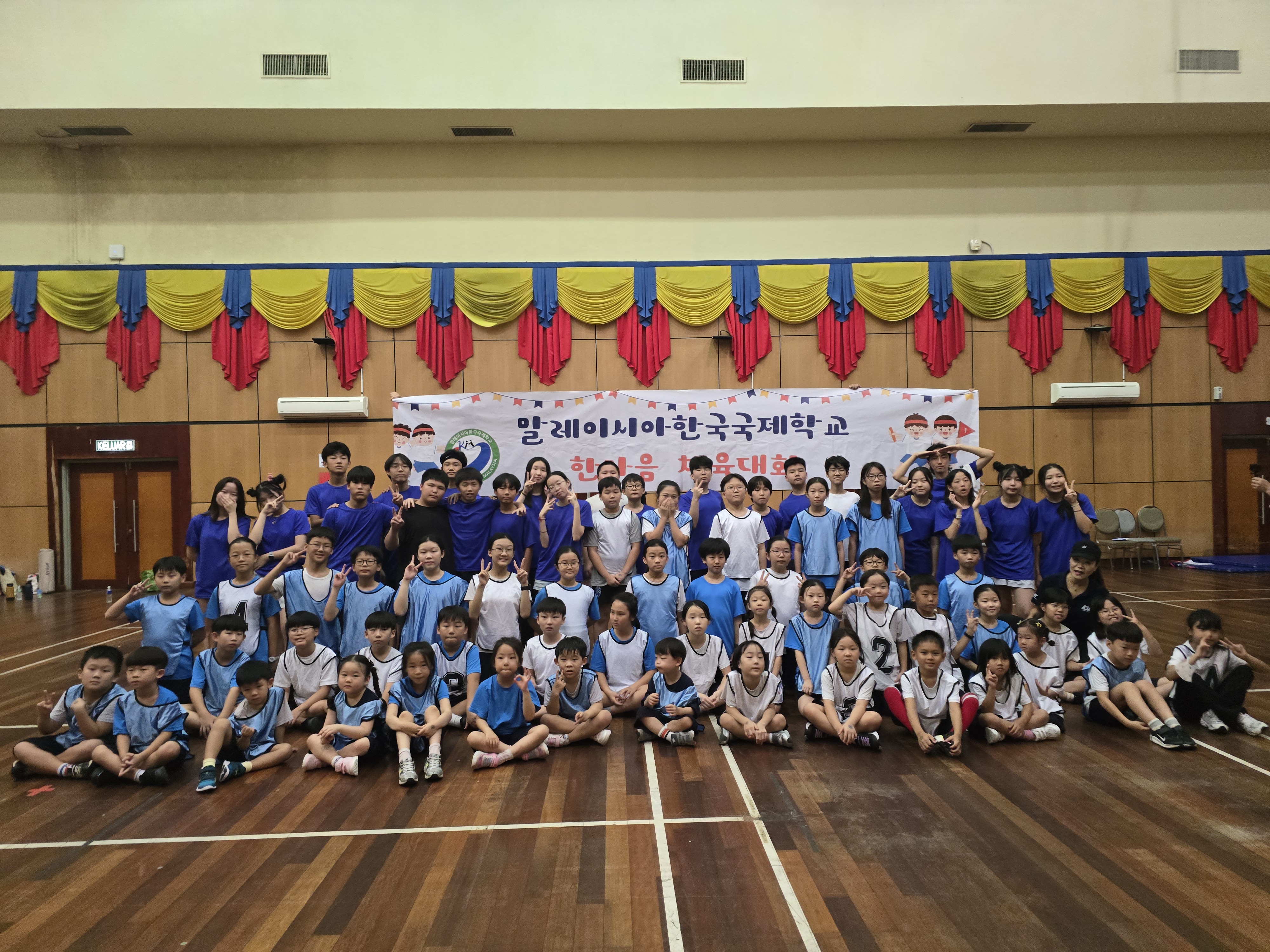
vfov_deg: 58.9
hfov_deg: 73.9
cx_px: 635
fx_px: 844
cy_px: 476
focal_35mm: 23
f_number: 1.7
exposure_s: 1/100
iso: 1000
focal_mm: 6.3
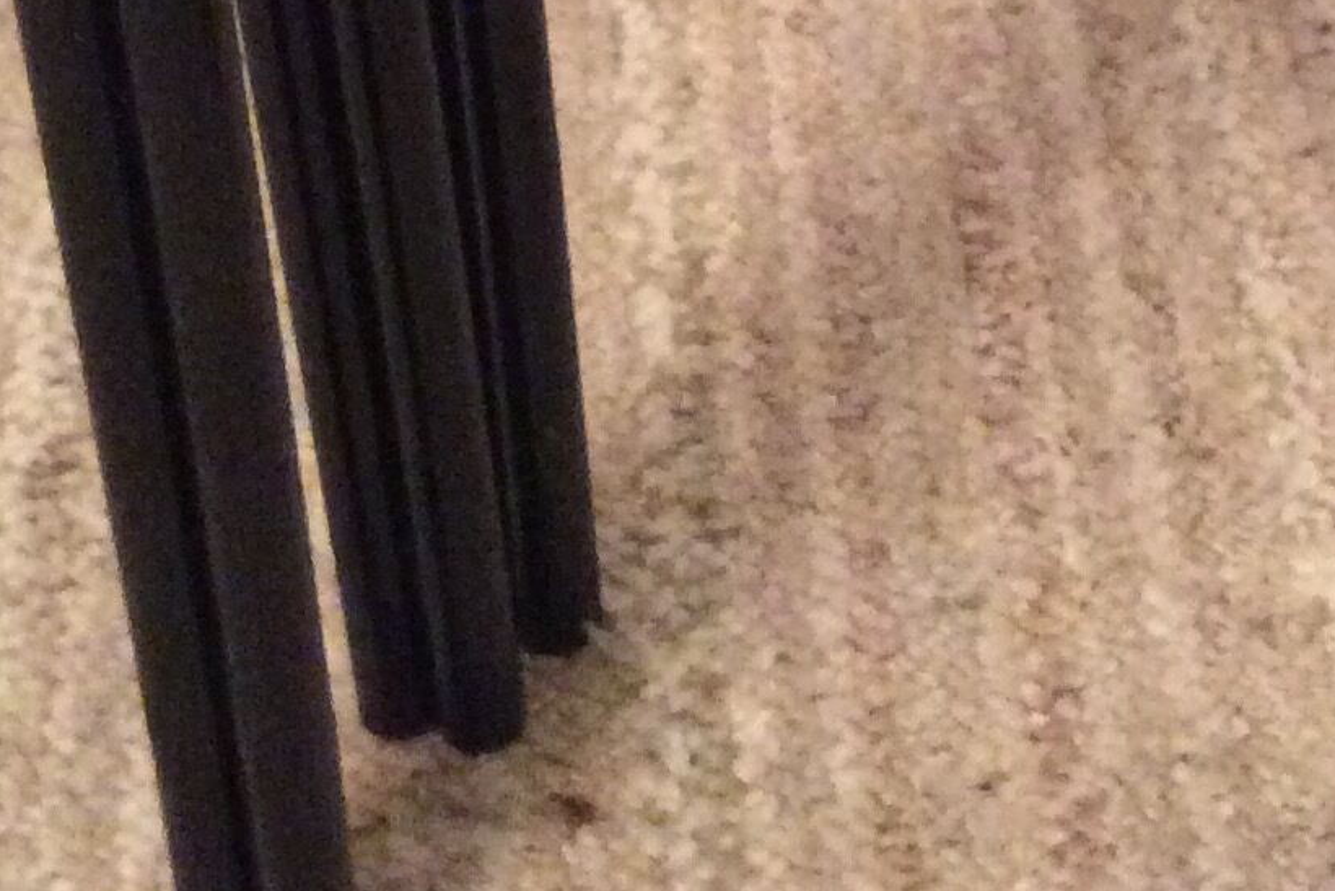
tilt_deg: -34.4
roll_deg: +2.2
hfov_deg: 19.1
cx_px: 1208
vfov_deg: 12.6
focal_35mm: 105
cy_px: -267
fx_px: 3894
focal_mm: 3.3
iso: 400
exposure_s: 1/17
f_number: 2.4
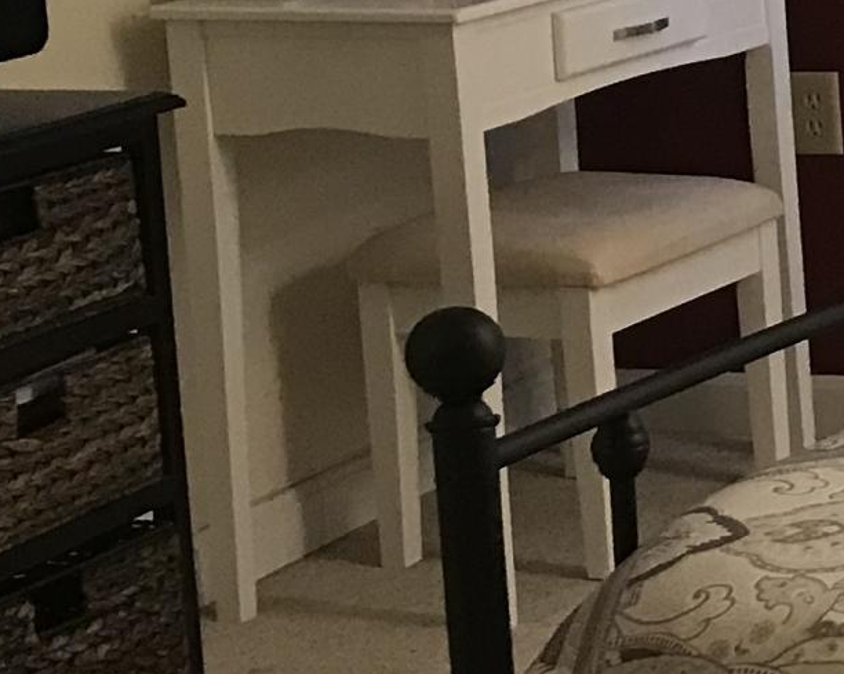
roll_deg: +1.3
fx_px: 3346
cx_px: 1900
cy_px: 91
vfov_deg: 11.4
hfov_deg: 12.1
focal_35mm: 134
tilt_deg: -7.7
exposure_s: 1/15
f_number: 1.8
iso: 40
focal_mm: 3.99
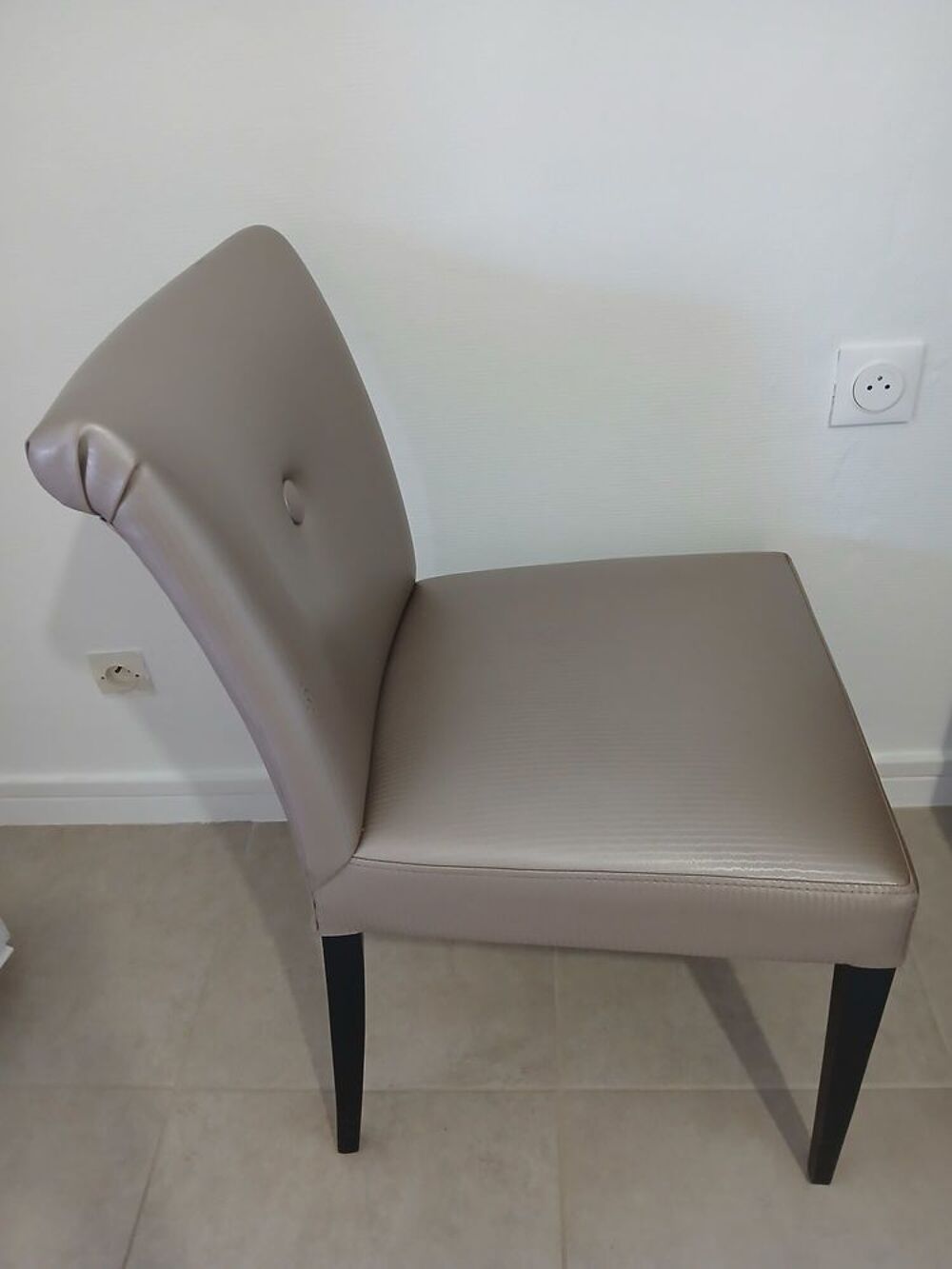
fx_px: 953
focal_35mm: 26
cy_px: 634
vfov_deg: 67.3
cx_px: 476
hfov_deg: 53.1
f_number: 1.8
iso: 320
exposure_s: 1/25
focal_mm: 3.98
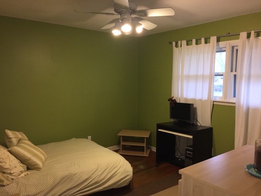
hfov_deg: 61.7
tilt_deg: -5.5
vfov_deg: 48.2
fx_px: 219
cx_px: 130
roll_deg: -0.8
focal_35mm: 29
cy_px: 98
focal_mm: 4.15
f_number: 2.2
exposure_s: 1/30
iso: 64
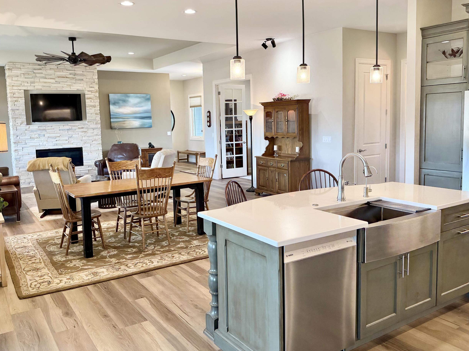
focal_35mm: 30
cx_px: 218
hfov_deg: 59.9
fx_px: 406
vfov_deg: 46.7
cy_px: 161
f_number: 1.78
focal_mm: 6.76
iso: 200
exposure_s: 1/126
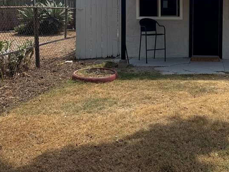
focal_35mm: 46
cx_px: 198
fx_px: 304
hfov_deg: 38.9
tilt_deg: -3.6
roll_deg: +0.1
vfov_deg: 30.3
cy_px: 21
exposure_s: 1/4608
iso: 80
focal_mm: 6.76
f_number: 1.78
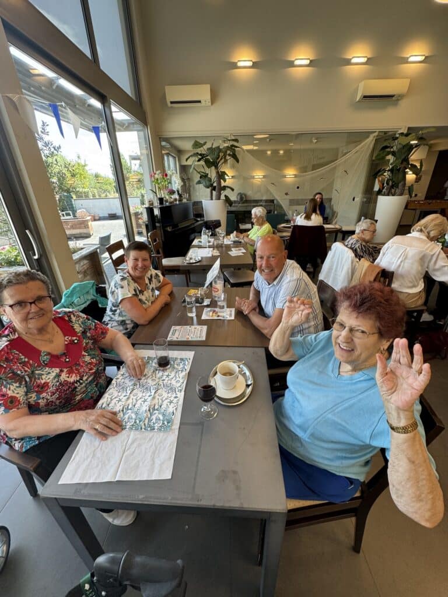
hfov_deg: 85.7
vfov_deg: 102.1
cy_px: 298
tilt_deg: -25.0
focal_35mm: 14
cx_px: 224
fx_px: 242
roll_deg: +1.9
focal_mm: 2.22
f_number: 2.2
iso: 80
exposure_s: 1/99
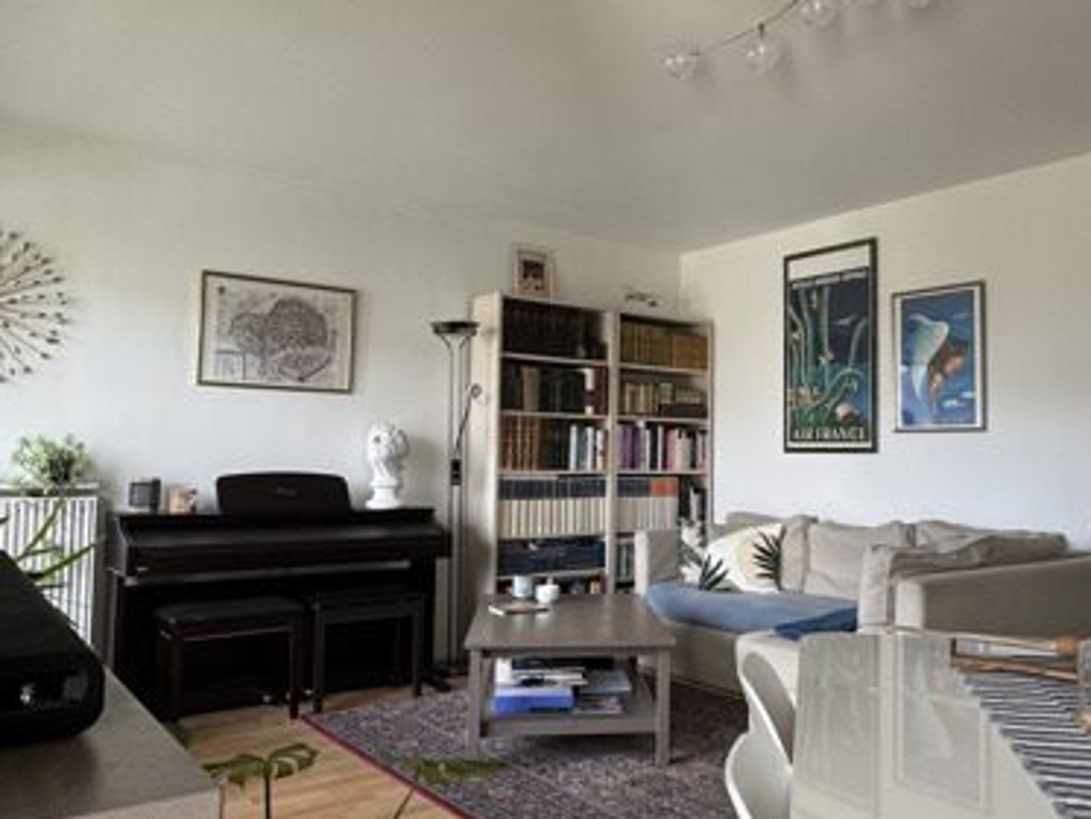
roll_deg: +0.1
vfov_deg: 46.8
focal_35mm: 30
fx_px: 946
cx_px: 652
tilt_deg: +2.9
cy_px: 395
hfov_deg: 59.5
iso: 80
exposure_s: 1/99
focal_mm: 2.22
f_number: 2.2
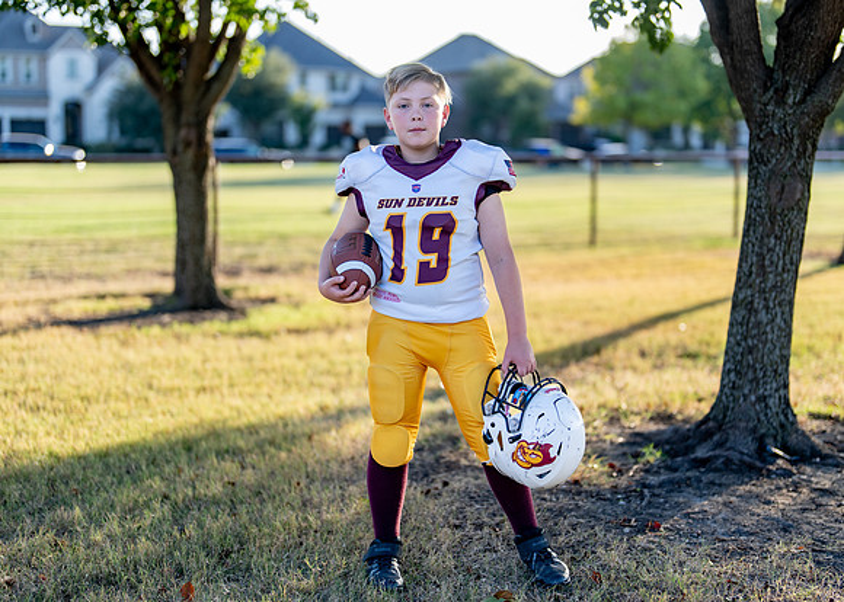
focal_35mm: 58
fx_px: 1396
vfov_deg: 24.4
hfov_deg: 33.6
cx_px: 473
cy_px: 305
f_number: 1.2
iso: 100
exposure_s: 1/1000
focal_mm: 50
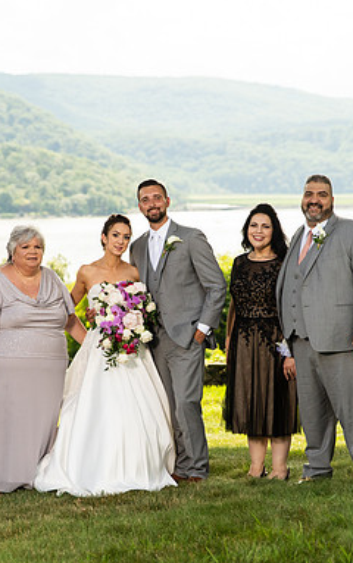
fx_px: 1659
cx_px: 196
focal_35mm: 108
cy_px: 282
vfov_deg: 19.3
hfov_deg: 12.1
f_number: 2.8
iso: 1000
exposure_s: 1/4000
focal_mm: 70
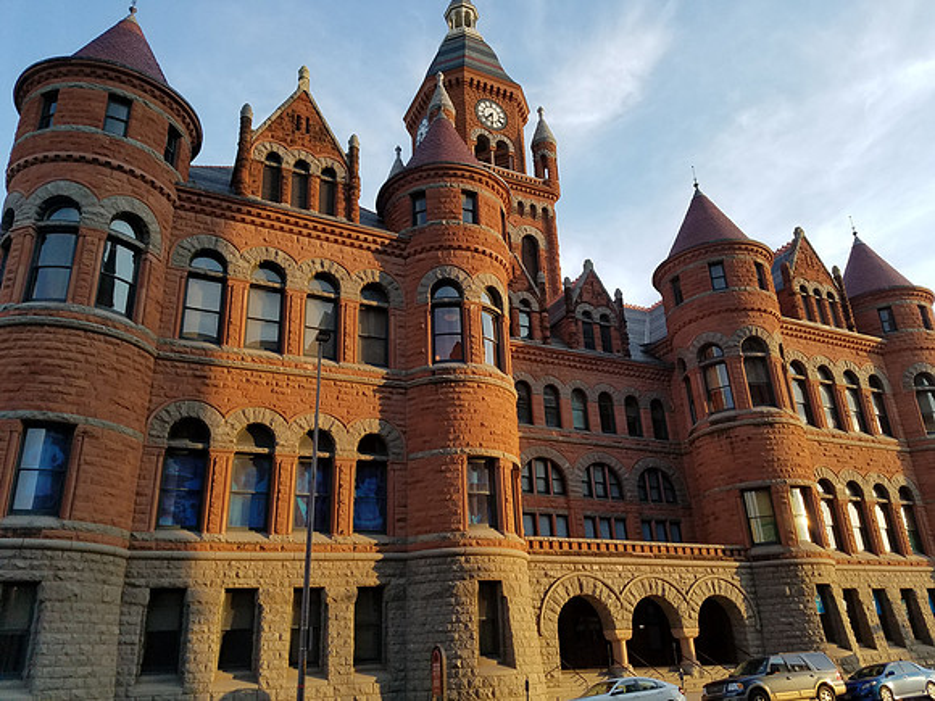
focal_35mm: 26
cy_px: 350
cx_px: 468
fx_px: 702
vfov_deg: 53.1
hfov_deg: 67.3
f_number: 1.7
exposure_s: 1/828
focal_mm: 4.2
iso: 50
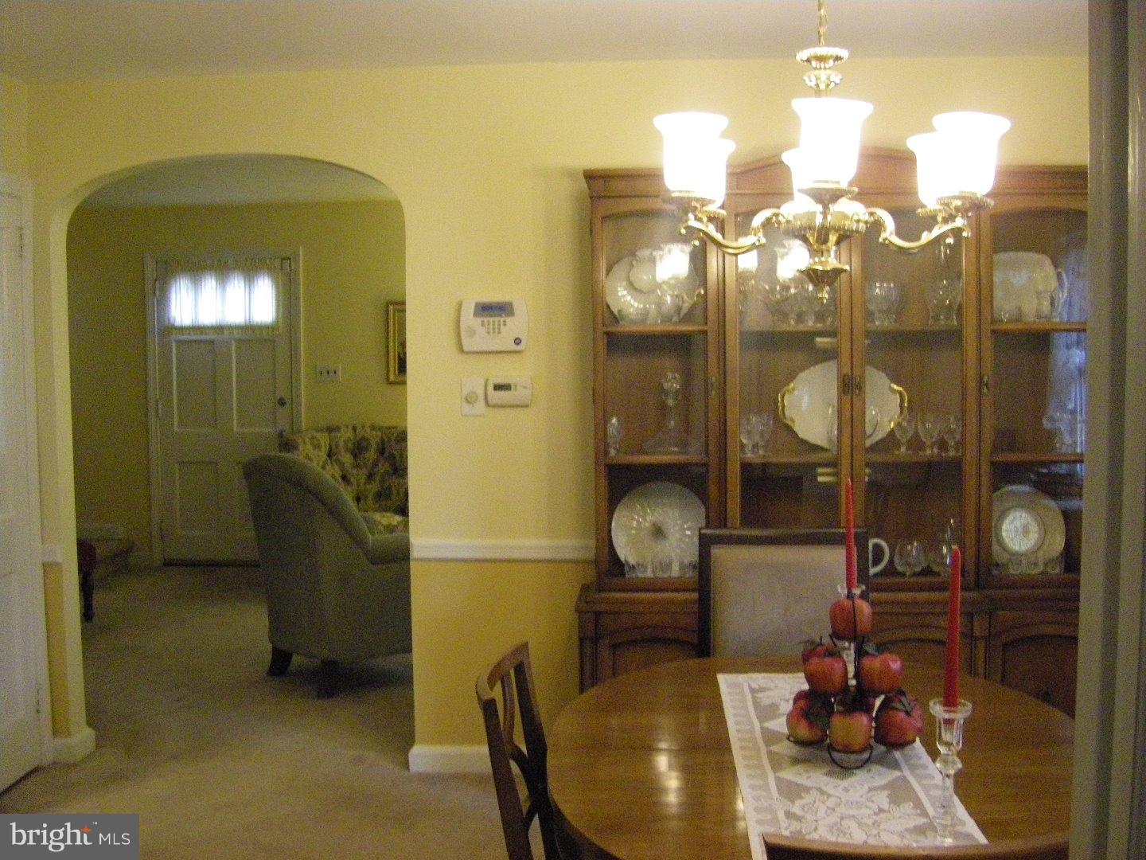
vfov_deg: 37.7
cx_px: 573
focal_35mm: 38
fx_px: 1258
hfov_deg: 49.0
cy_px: 430
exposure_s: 1/30
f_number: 3.5
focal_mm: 6.3
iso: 800
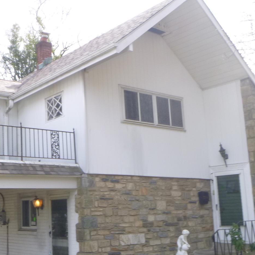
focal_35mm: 48
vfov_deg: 35.3
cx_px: 40
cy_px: 147
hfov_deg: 34.0
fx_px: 400
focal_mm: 4.5
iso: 100
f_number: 3.9
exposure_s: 1/160
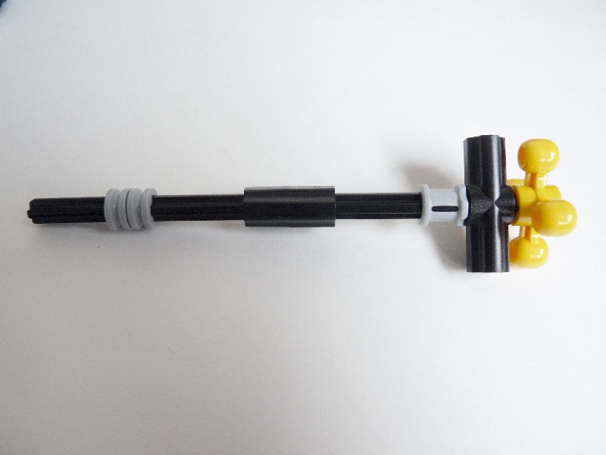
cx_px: 303
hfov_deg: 58.4
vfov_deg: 45.4
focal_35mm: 31
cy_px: 228
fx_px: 543
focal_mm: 5.4
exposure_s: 1/25
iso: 400
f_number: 3
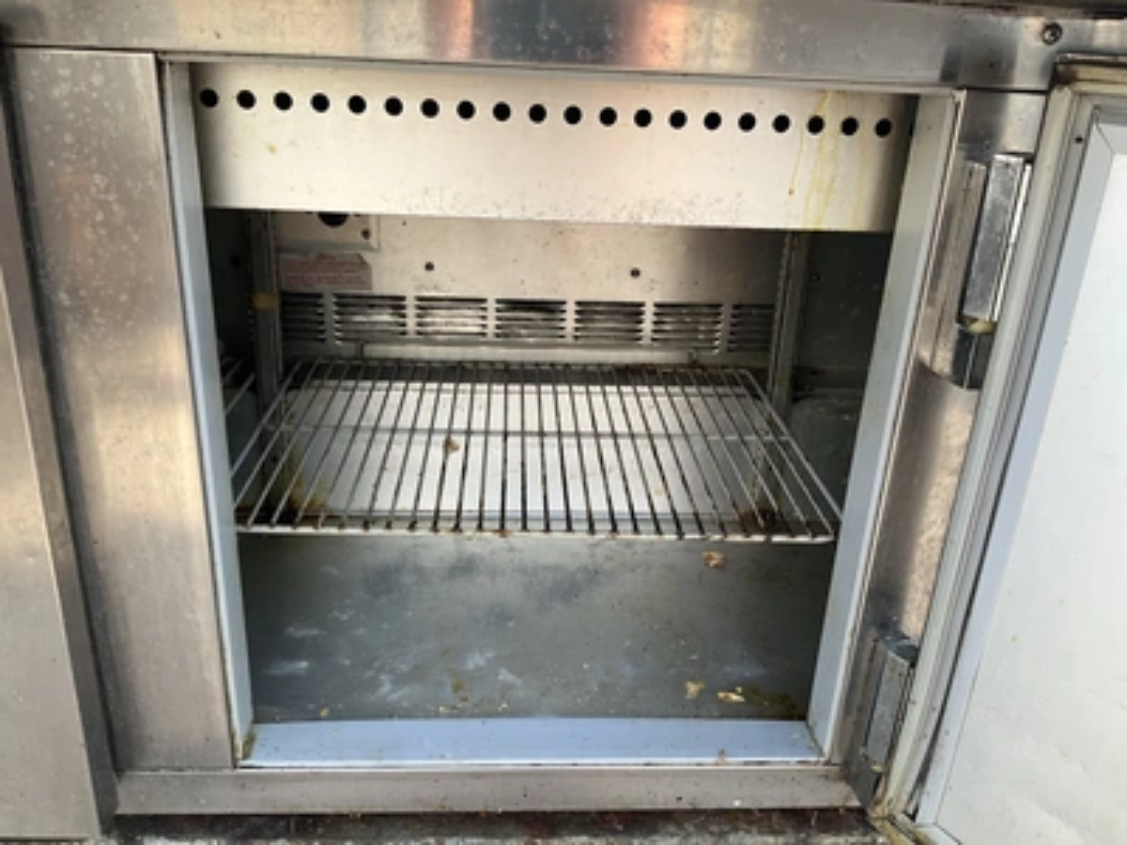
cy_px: 422
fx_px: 944
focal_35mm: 29
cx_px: 564
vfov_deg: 48.2
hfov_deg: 61.7
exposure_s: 1/192
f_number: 1.8
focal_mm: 3
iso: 20
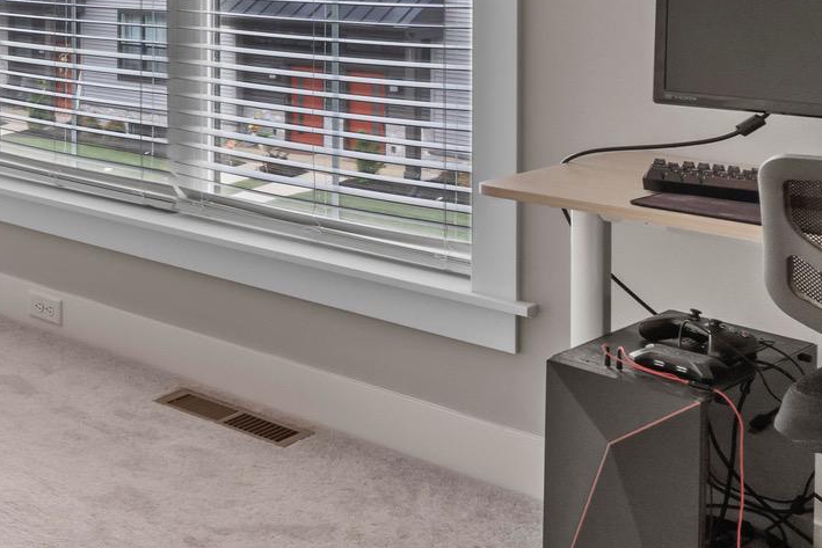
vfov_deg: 24.1
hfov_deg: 30.6
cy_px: -77
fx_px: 1187
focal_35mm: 52
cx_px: -228
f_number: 8
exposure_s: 1/15
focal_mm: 18
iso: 500
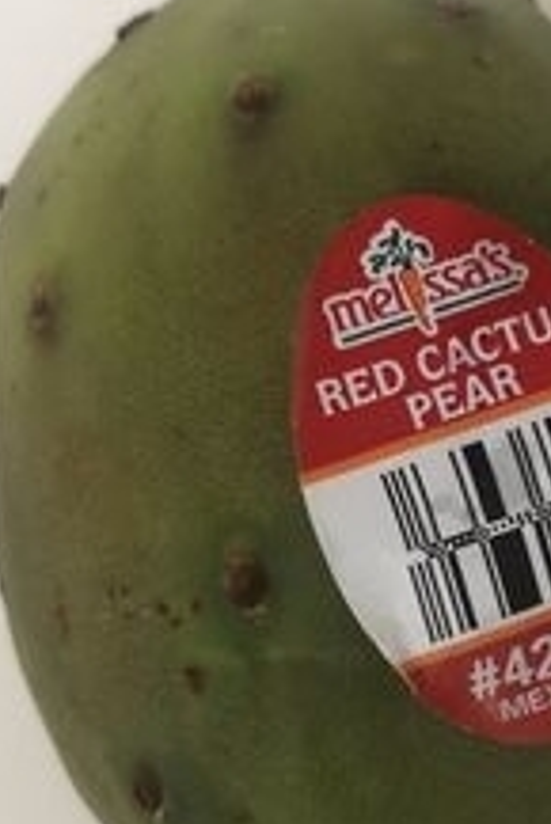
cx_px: 342
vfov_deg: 36.7
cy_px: 507
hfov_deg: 25.0
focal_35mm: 54
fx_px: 1238
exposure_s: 1/15
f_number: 1.8
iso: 64
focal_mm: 4
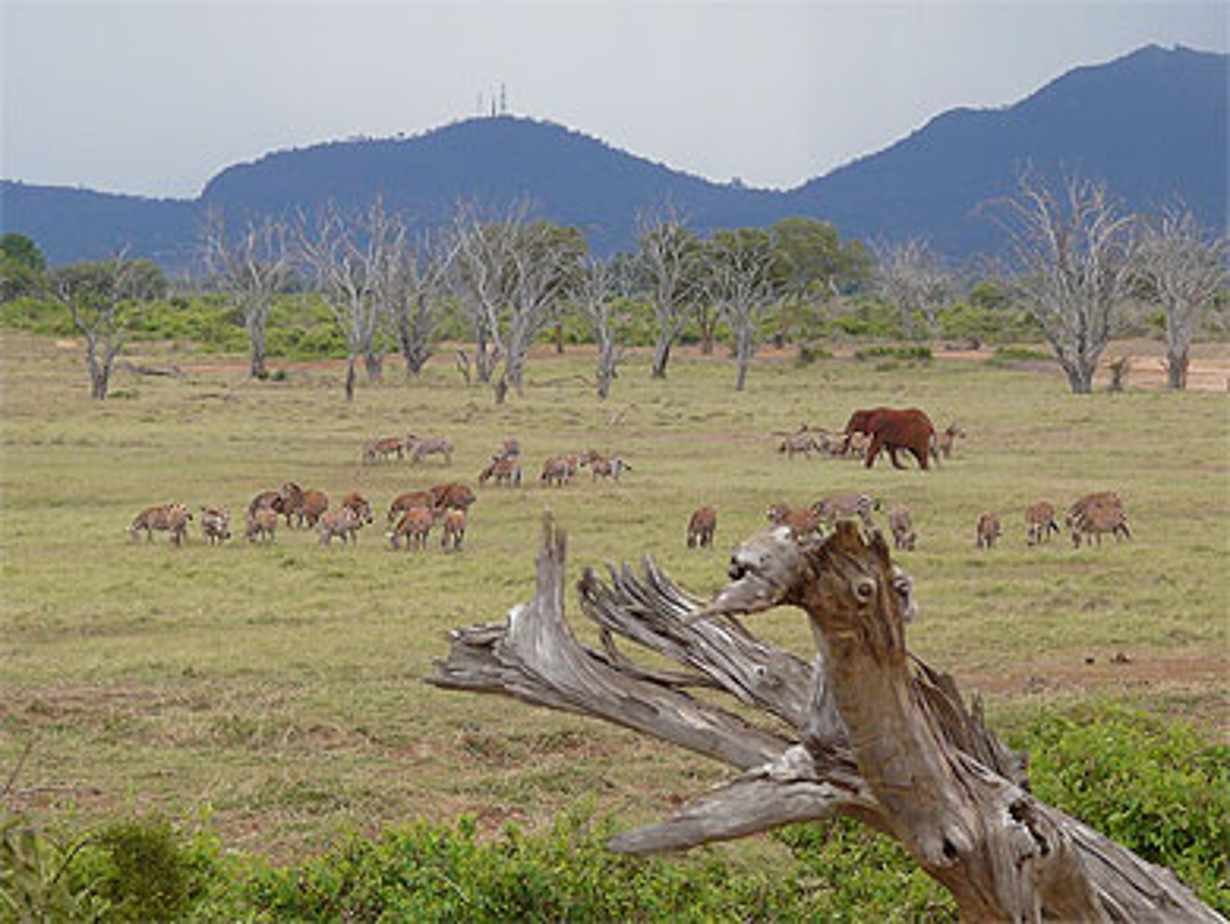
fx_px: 8178
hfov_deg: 8.6
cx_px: 615
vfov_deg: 6.5
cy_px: 462
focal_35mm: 230
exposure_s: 1/100
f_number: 3.6
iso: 100
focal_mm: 23.7
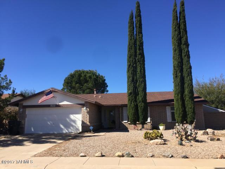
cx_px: 112
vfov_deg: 48.2
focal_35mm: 29
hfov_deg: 61.7
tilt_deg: +11.5
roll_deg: +0.1
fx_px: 188
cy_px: 84
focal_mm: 4.15
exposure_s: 1/1412
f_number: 2.2
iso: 32
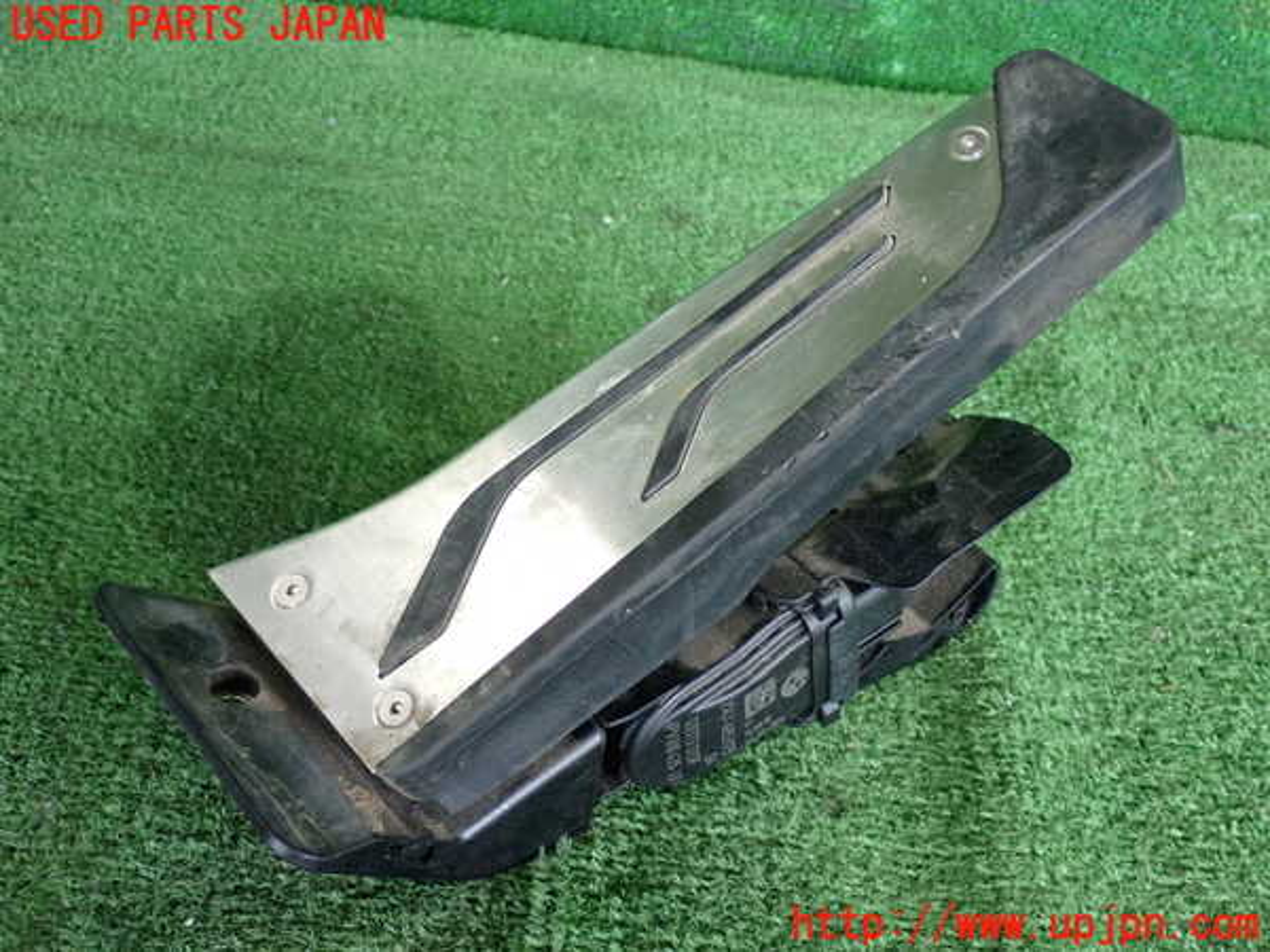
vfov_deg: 30.9
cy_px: 476
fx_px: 1724
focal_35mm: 47
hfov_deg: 40.4
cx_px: 635
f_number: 3.1
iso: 800
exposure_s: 1/125
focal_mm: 8.4
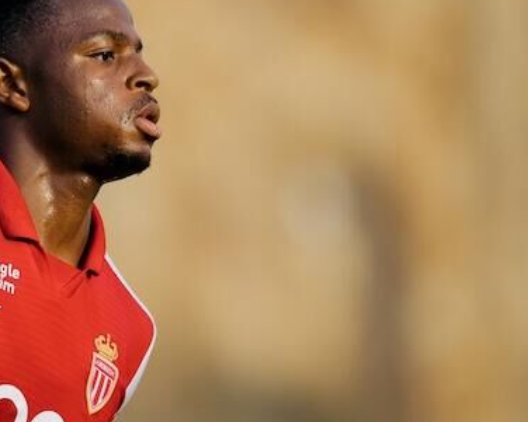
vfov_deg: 1.6
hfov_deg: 2.0
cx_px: -24
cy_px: 245
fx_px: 14787
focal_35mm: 946
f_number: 2.8
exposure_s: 1/2000
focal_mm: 300
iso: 400
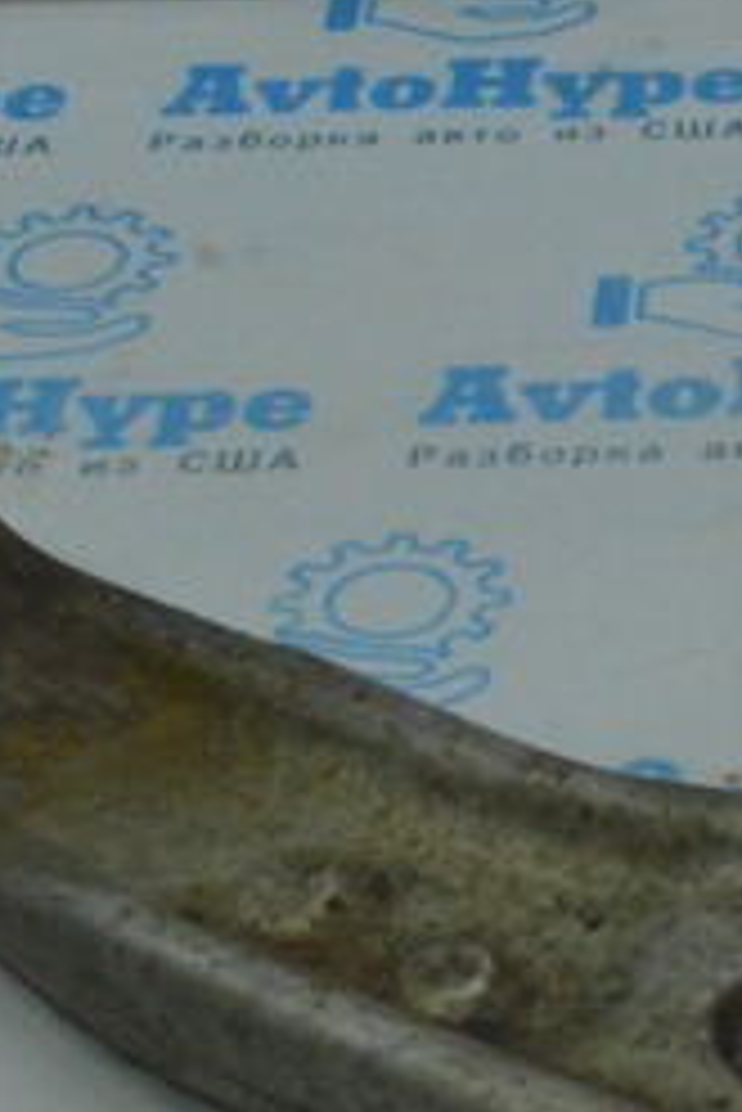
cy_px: 813
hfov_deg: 8.9
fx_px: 4600
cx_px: 1246
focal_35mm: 149
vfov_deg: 13.7
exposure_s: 1/60
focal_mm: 24
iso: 3600
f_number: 25
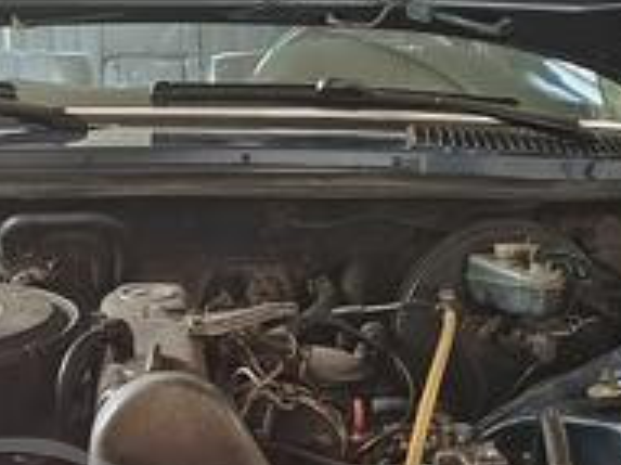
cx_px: 65
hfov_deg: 23.2
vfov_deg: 17.4
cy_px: 502
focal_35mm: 82
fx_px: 1470
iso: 200
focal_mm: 5.31
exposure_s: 1/50
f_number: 1.7
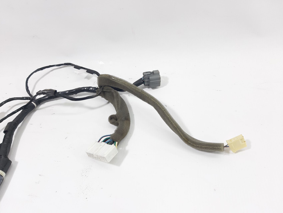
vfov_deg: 51.3
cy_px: 106
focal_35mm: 27
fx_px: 221
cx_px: 142
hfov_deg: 65.3
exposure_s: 1/50
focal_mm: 3.93
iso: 64
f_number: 1.7
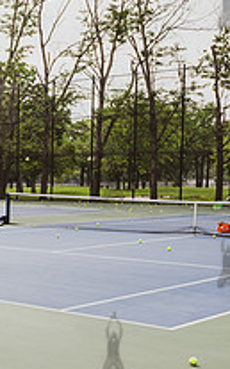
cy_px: 256
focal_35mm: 71
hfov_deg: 16.7
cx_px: -108
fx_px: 714
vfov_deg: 28.7
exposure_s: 1/1250
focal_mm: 24
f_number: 4
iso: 200
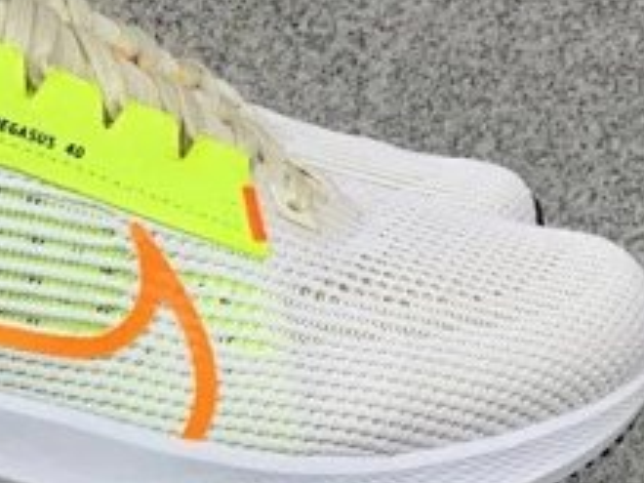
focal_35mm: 90
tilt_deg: -19.4
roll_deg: +0.1
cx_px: -3
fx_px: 1674
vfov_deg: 16.1
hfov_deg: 21.0
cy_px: 486
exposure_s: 1/201
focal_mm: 3.3
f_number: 2.4
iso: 25
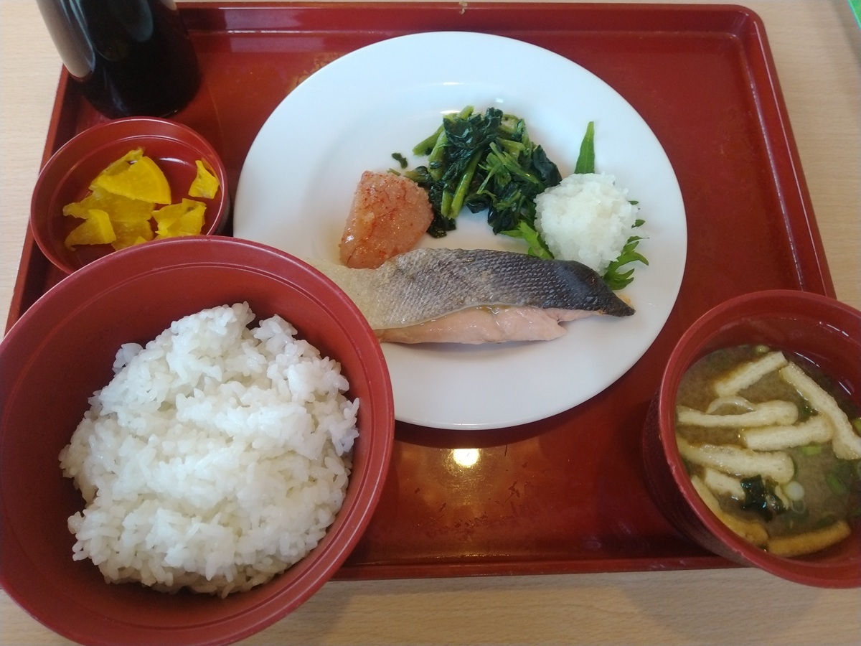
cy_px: 323
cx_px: 430
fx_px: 672
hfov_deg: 65.3
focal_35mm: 27
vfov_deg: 51.4
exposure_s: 1/60
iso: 320
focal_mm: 3.61
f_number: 1.8
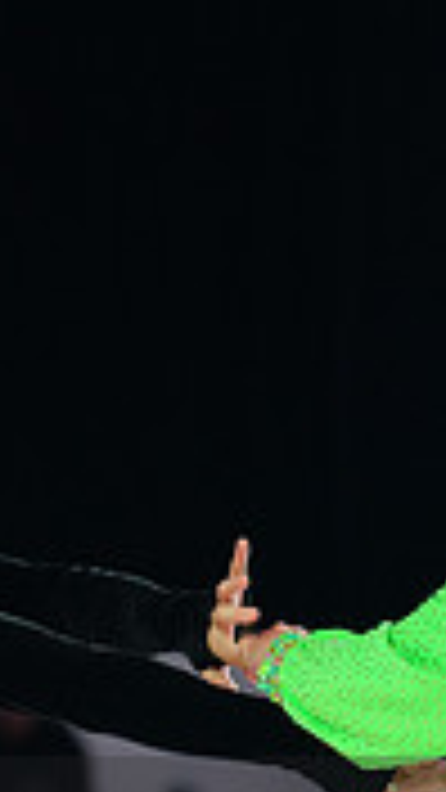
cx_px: 200
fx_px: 9419
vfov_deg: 4.8
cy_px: 909
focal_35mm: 448
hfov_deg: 2.7
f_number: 2.8
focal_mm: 130
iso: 1250
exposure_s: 1/400
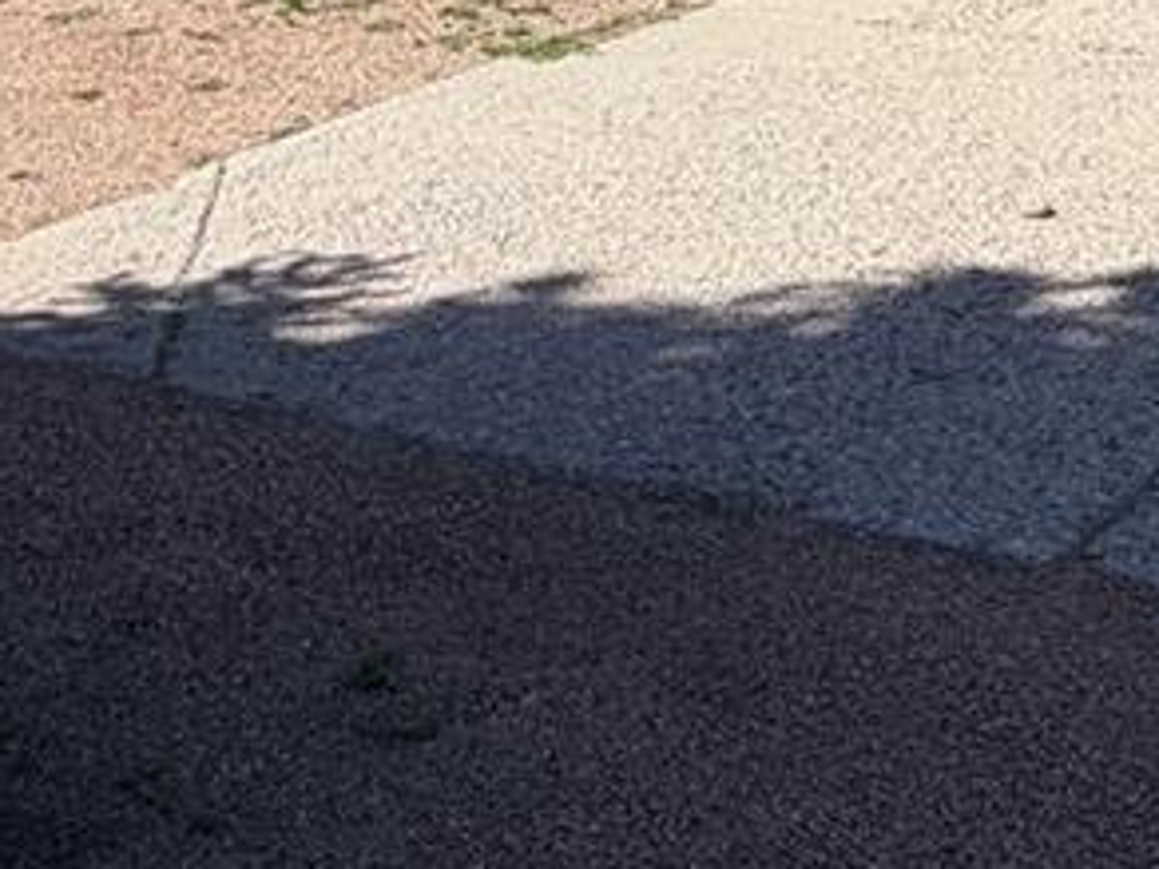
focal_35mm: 69
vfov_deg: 17.9
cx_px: 1230
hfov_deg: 26.3
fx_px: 2310
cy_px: -599
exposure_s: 1/841
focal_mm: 2.22
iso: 20
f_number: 2.2
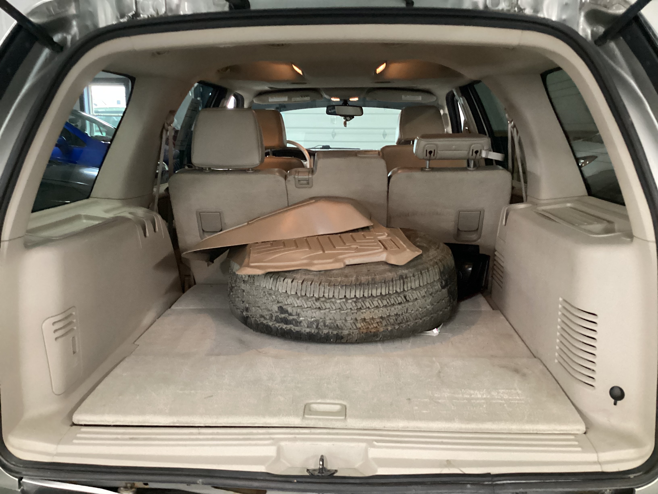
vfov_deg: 45.4
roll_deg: +0.0
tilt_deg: -14.9
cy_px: 247
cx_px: 329
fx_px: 589
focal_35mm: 31
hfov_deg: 58.4
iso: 640
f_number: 2.4
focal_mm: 3.3
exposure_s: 1/30
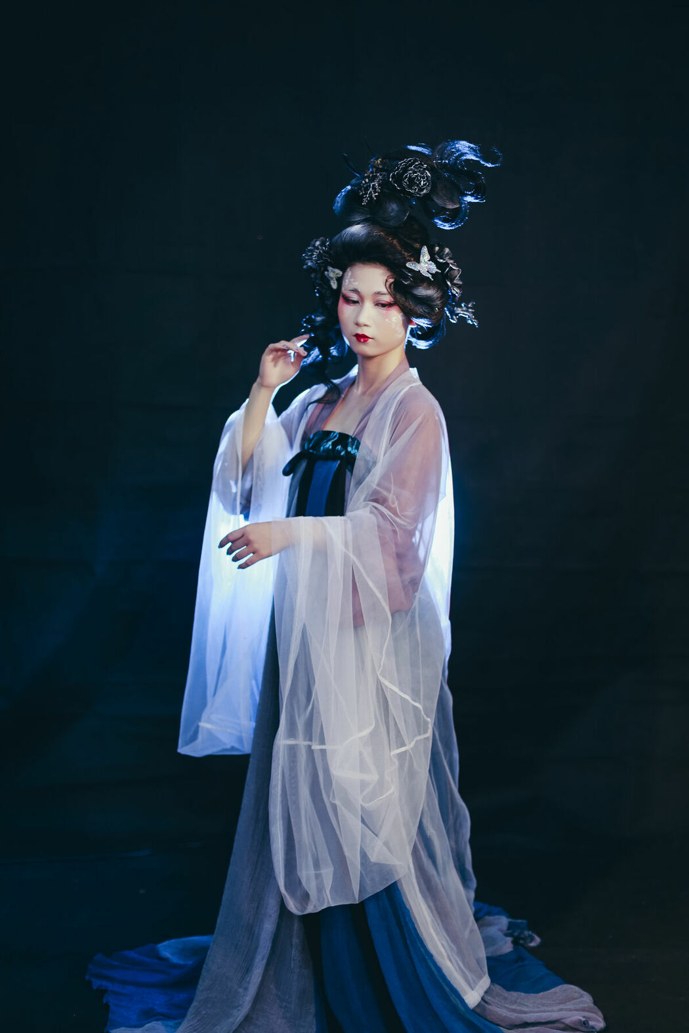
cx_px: 344
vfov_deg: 40.3
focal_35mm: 49
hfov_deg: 27.5
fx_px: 1407
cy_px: 516
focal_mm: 50
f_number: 2
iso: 320
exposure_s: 1/100
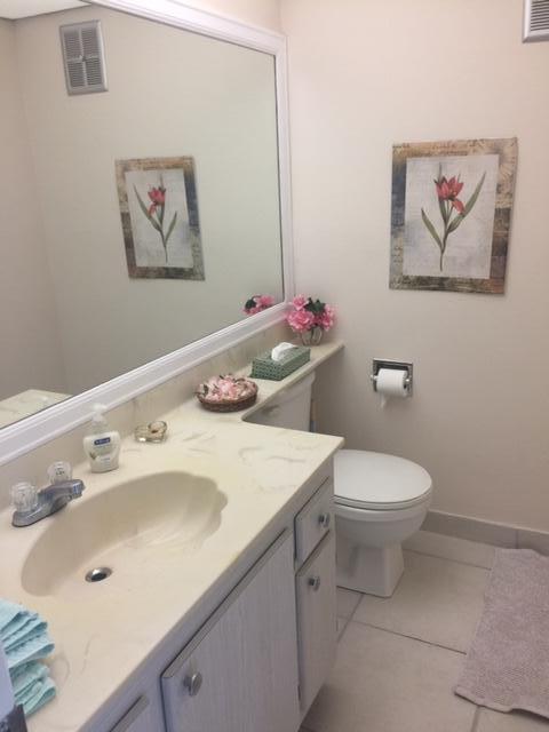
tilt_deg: -16.6
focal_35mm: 29
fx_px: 613
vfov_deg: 61.7
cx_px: 274
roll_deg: +2.4
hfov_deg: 48.2
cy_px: 366
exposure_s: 1/15
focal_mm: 4.15
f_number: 2.2
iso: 32
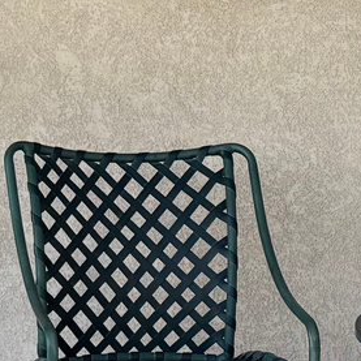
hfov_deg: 11.1
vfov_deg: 10.9
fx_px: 1852
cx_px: 78
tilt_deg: -0.9
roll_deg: -2.3
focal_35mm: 157
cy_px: -73
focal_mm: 6.76
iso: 80
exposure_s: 1/966
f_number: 1.78
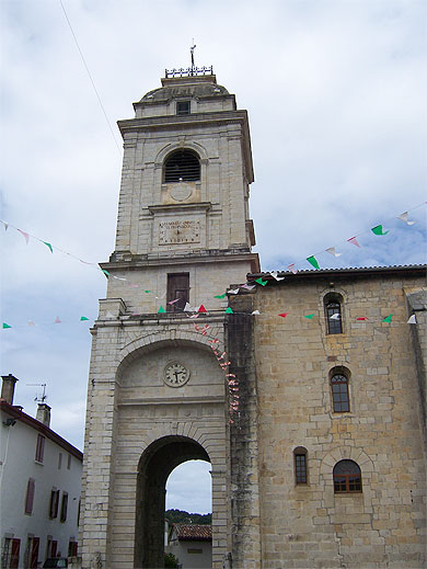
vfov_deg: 51.3
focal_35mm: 36
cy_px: 284
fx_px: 591
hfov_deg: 39.7
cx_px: 214
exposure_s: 1/1000
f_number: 4.5
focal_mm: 6
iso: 80
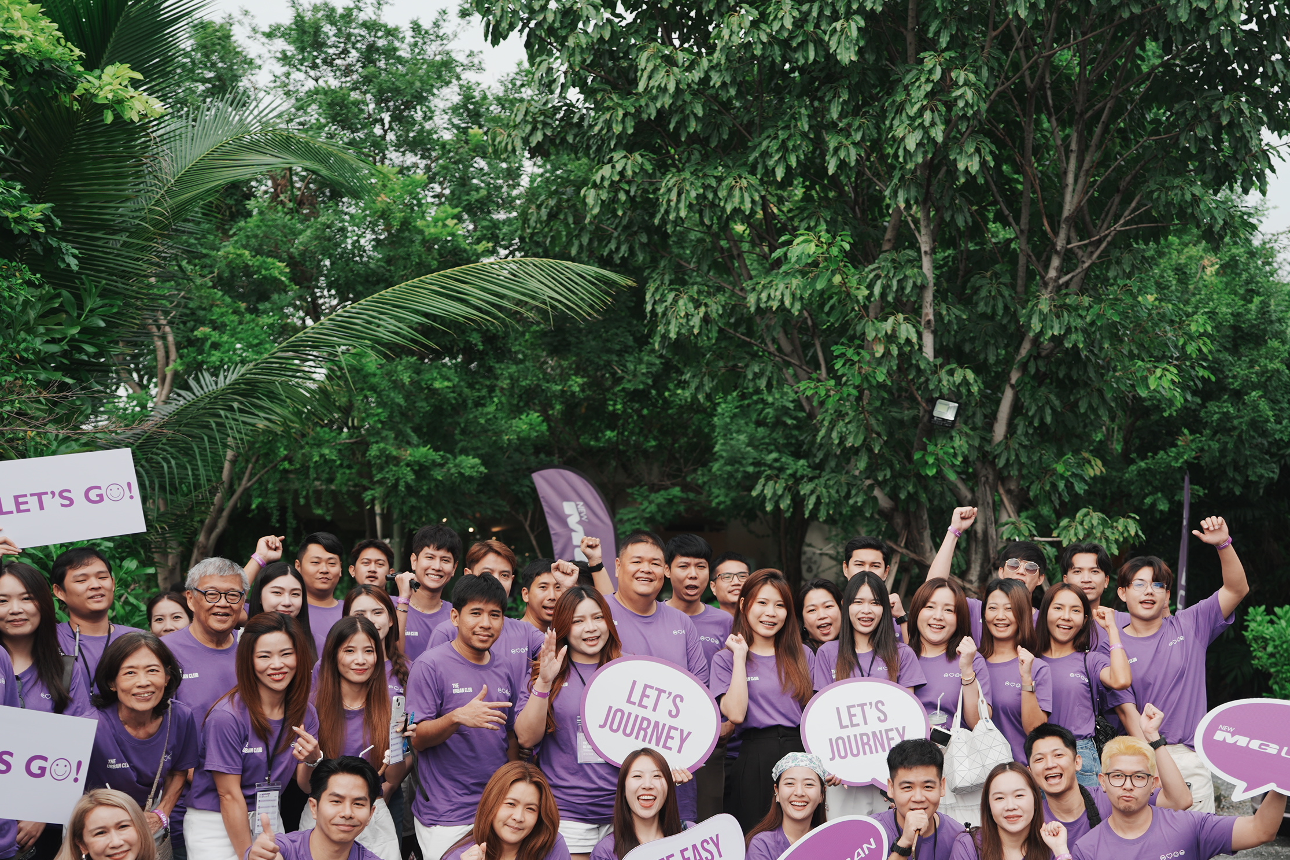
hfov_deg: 44.3
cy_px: 632
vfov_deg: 30.1
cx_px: 750
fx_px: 1577
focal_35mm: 44
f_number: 2
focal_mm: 28
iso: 125
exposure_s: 1/2500
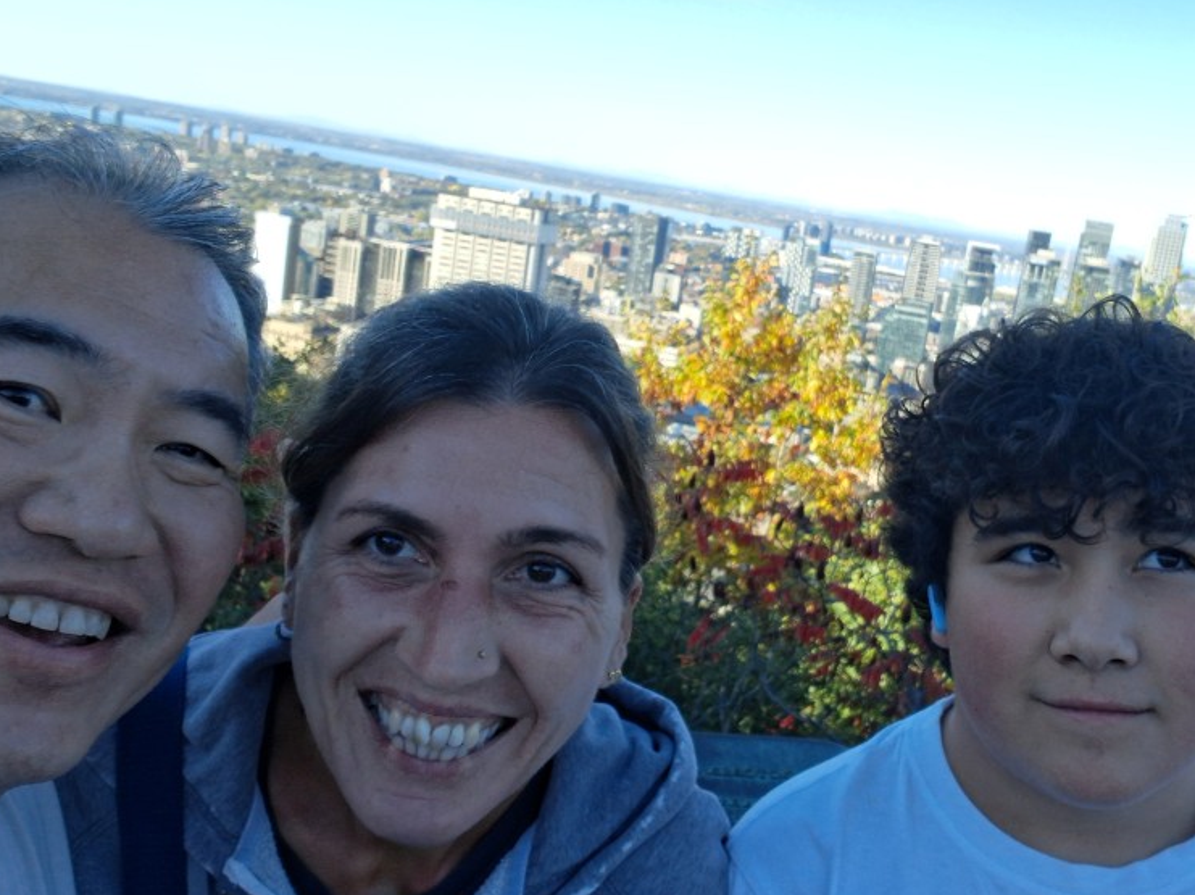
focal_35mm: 35
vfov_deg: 40.4
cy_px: 563
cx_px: 577
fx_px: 1208
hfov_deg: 52.6
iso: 80
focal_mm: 3.59
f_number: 2
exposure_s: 1/516
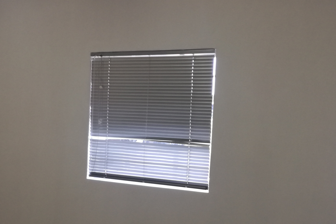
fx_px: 485
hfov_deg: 38.2
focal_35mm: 52
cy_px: 161
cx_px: 182
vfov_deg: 25.7
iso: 80
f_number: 2
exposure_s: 1/33.3
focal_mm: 3.79
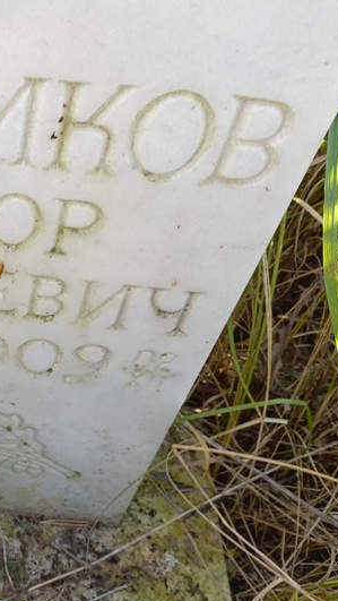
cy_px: 312
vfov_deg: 49.4
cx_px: -71
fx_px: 653
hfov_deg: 25.9
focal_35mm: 41
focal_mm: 4.76
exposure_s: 1/100
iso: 232
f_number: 1.69
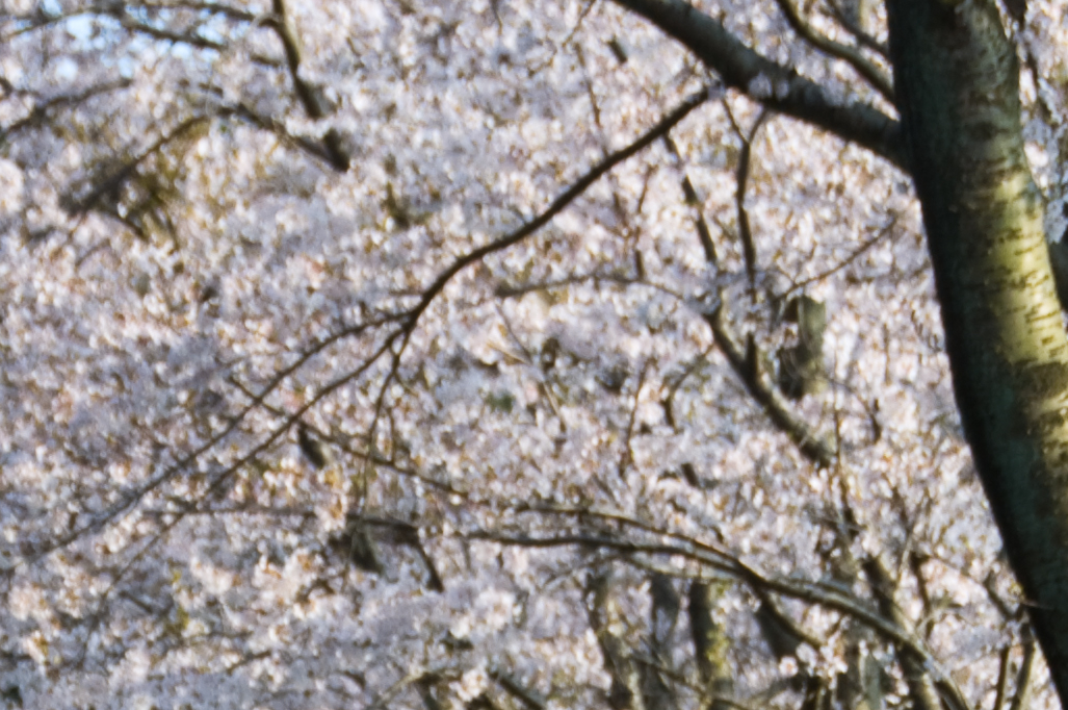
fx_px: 12062
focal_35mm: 407
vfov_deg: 3.4
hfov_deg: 5.1
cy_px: 1122
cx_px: 249
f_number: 7.1
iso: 200
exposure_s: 1/160
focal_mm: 65
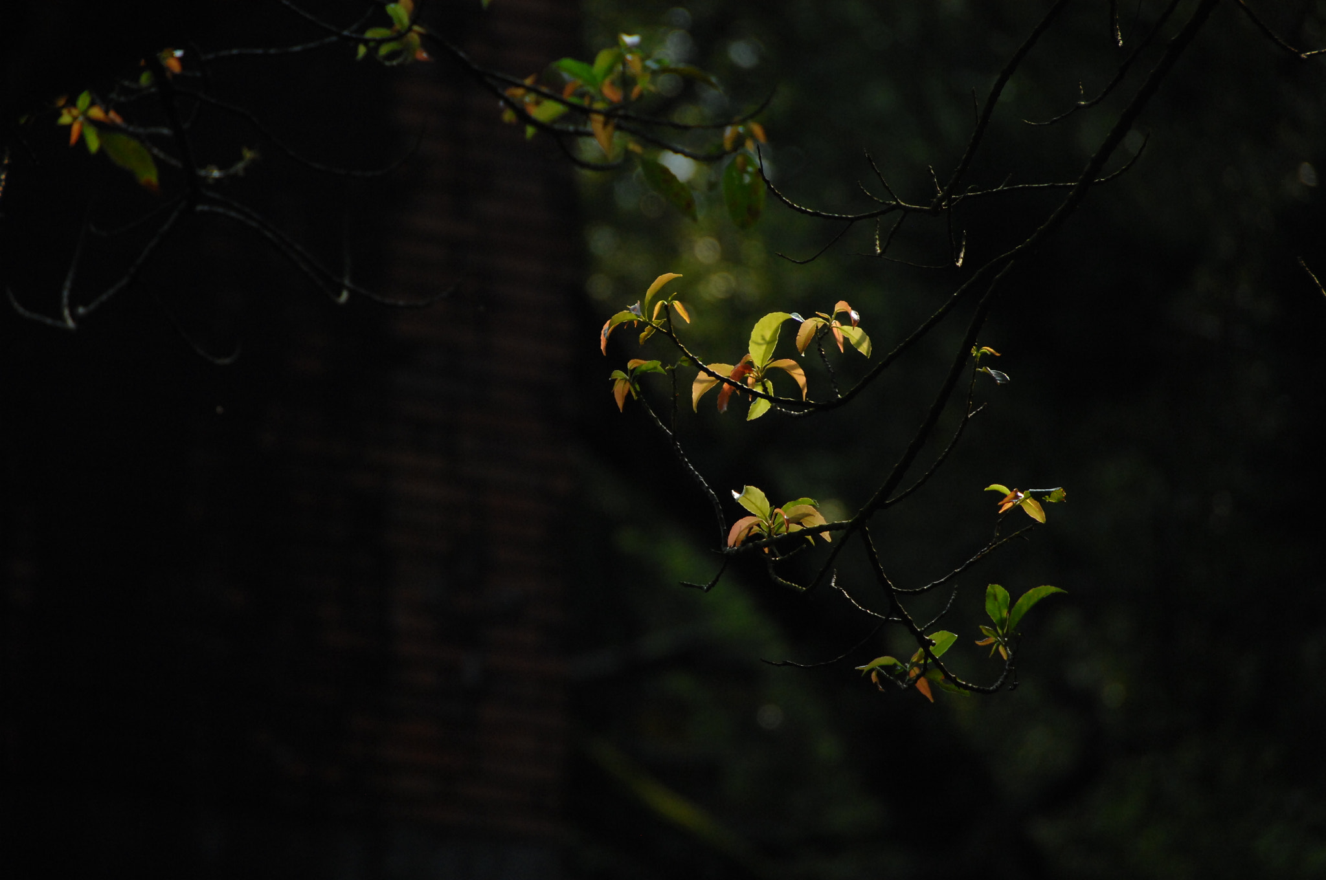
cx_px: 663
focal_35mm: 300
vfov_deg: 4.6
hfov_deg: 6.9
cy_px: 440
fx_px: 11036
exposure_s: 1/1250
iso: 500
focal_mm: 200
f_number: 5.6
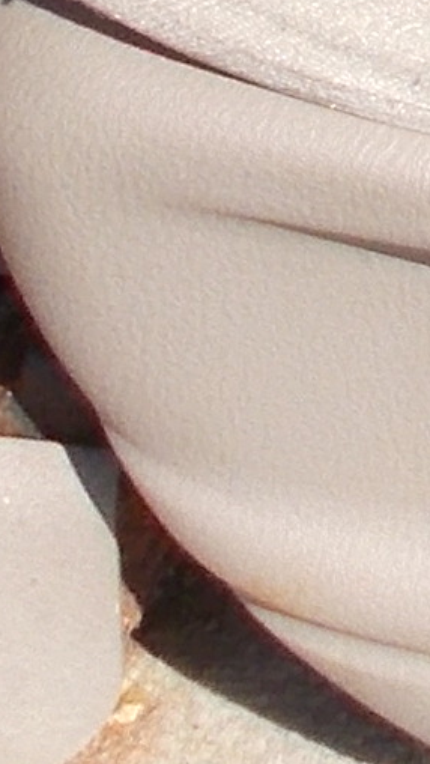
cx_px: 1473
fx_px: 5206
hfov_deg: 4.5
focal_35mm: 257
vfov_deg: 7.9
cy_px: -872
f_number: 3.2
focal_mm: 4.6
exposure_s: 1/400
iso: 80
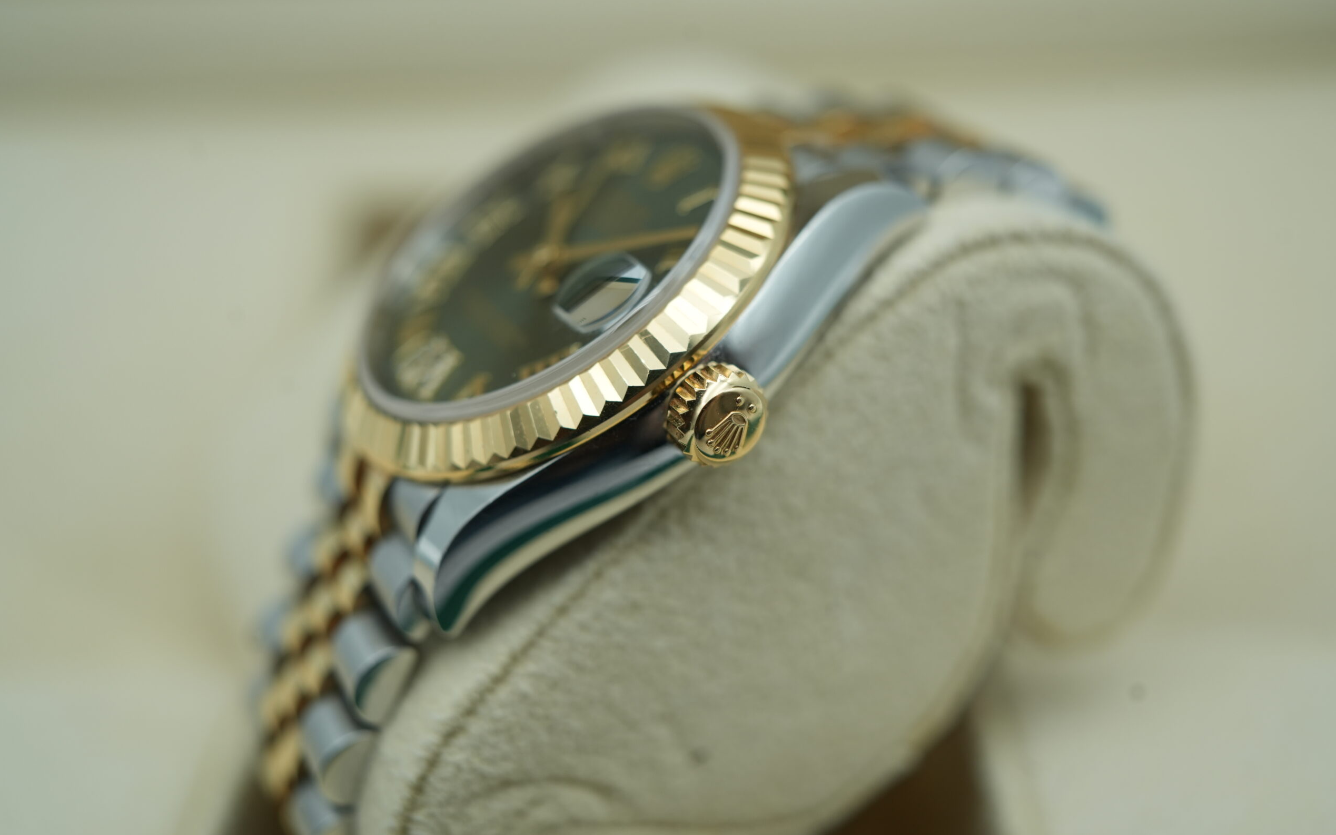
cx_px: 673
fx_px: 1311
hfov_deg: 54.0
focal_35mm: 36
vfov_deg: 35.3
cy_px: 389
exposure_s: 1/250
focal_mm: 35
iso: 400
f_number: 5
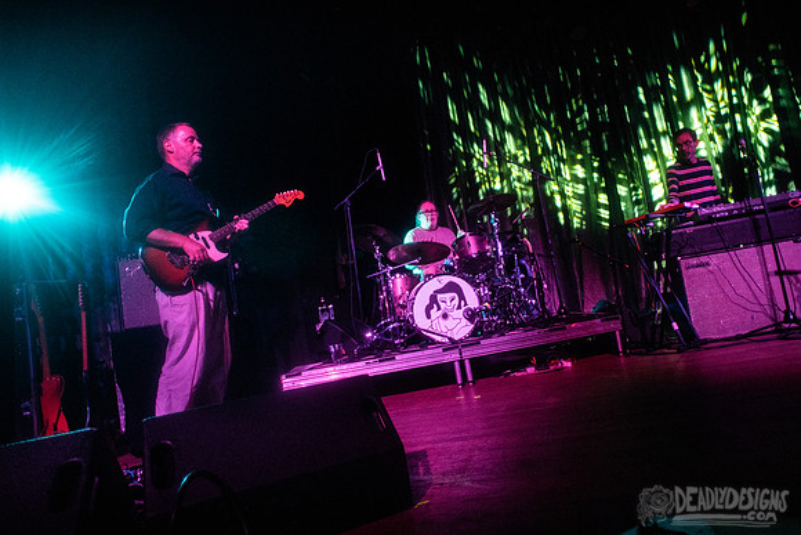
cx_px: 442
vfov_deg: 57.1
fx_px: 492
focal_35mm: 22
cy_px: 268
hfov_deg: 78.1
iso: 3200
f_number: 3.2
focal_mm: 20
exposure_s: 1/250
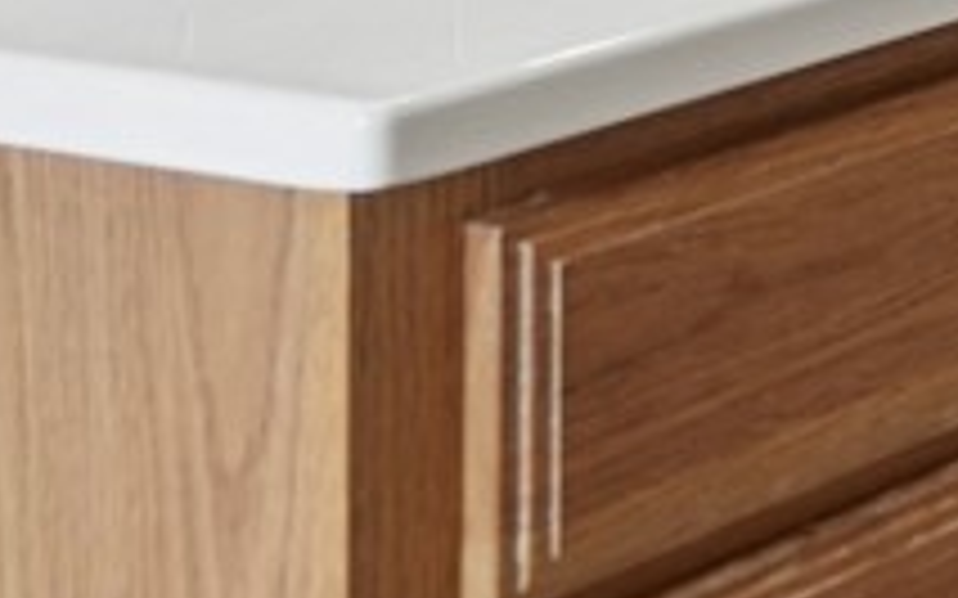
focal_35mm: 130
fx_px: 3393
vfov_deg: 8.9
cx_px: 3146
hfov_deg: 10.0
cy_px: -960
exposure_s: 1/50
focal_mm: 16
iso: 400
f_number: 5
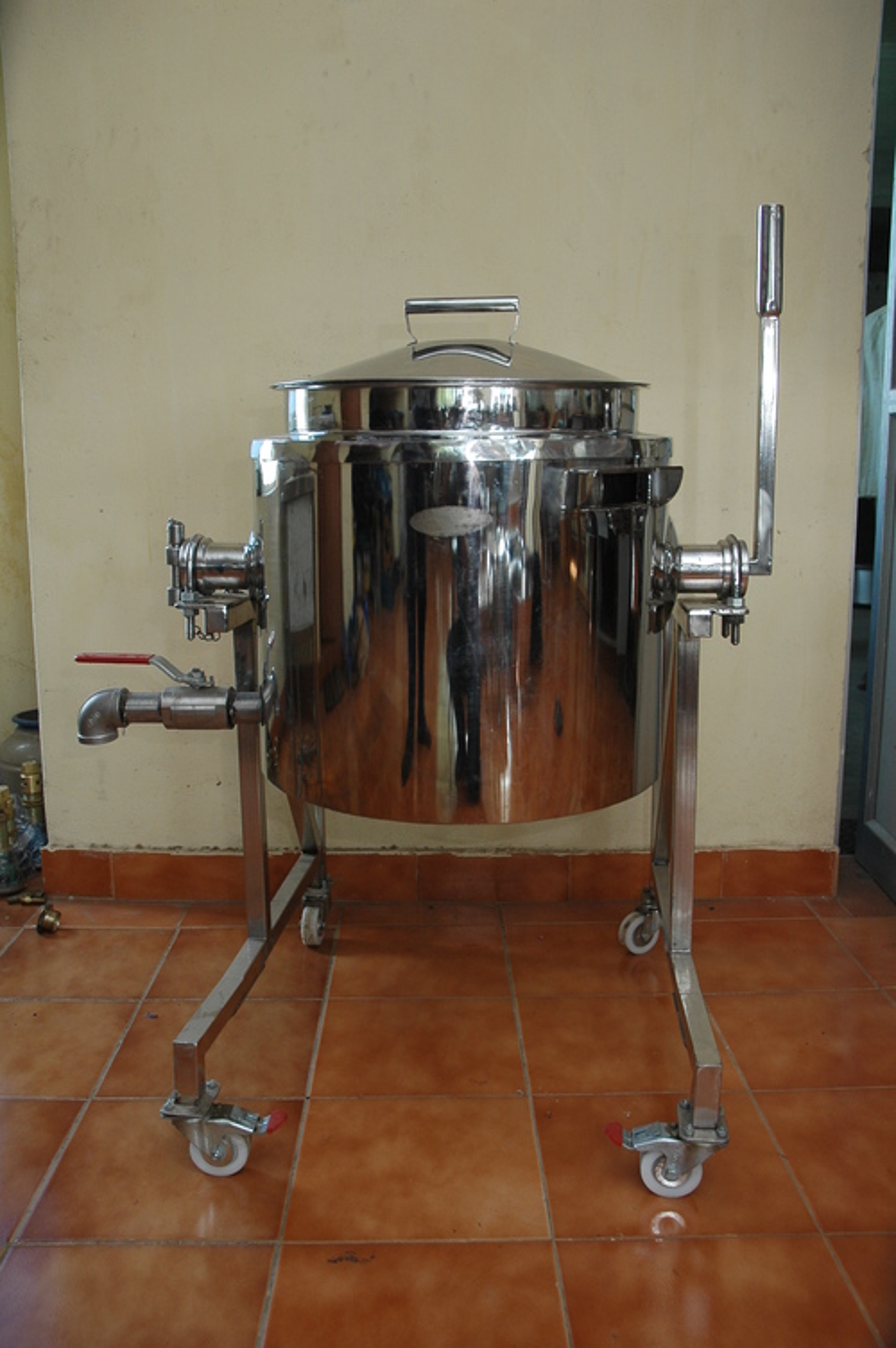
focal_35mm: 27
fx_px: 1010
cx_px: 448
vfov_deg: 67.4
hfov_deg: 47.8
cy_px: 674
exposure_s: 1/60
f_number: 4.5
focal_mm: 18
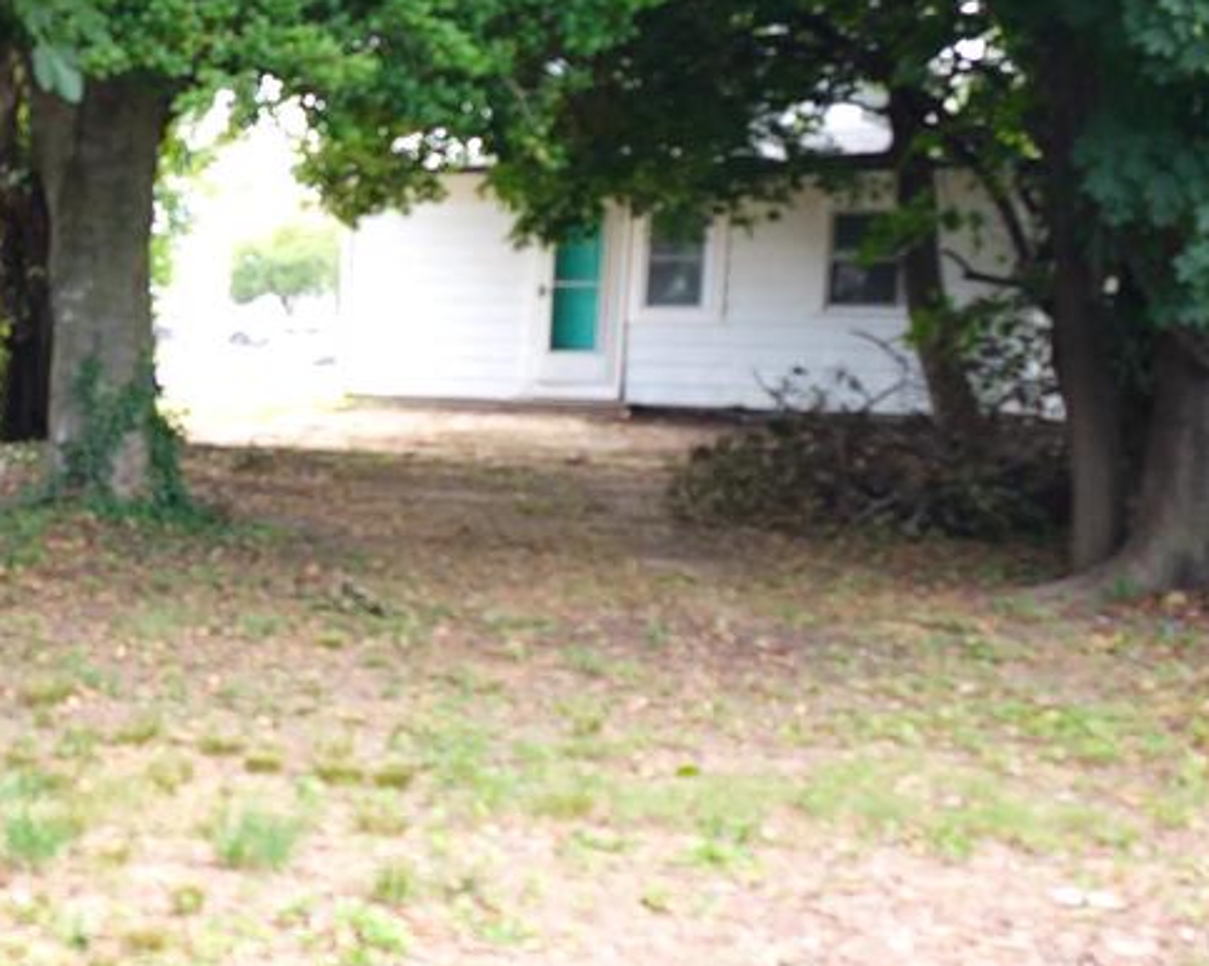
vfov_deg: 22.8
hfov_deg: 25.9
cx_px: -168
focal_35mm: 67
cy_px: 566
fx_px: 2396
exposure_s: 1/350
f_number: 1.7
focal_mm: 6.3
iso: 200
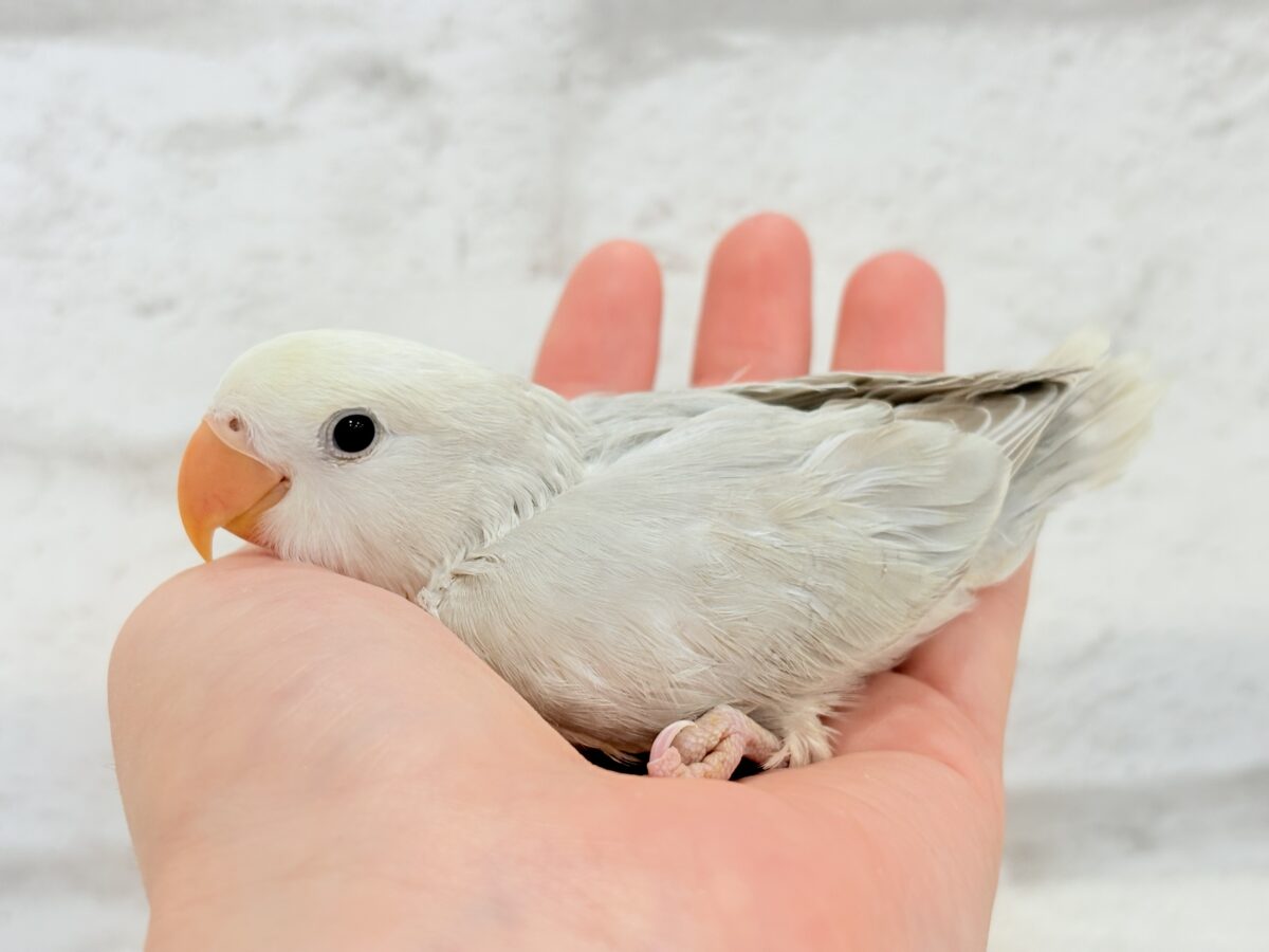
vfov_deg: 28.0
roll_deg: +1.7
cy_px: 476
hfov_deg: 36.8
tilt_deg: -10.5
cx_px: 634
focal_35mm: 52
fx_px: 1906
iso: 64
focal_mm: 5.96
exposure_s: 1/100
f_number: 1.6
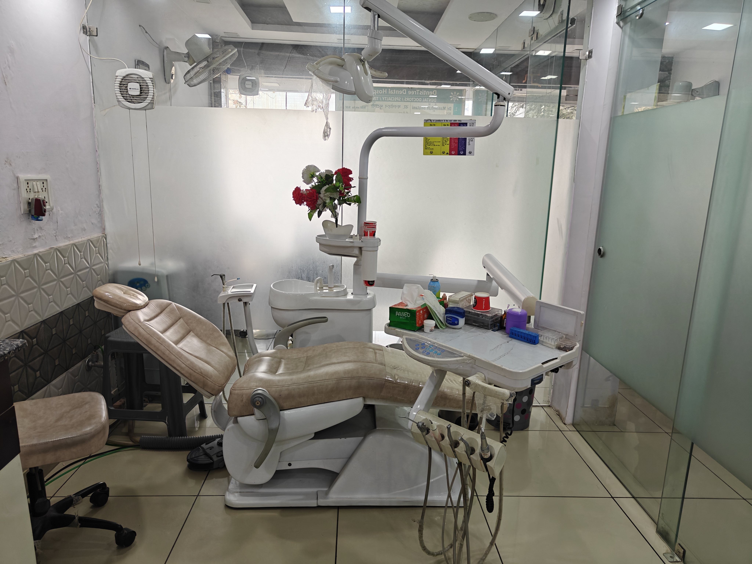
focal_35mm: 24
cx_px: 376
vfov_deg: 56.8
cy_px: 282
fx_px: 521
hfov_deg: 71.6
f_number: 1.8
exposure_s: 1/100
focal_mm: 5.59
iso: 400
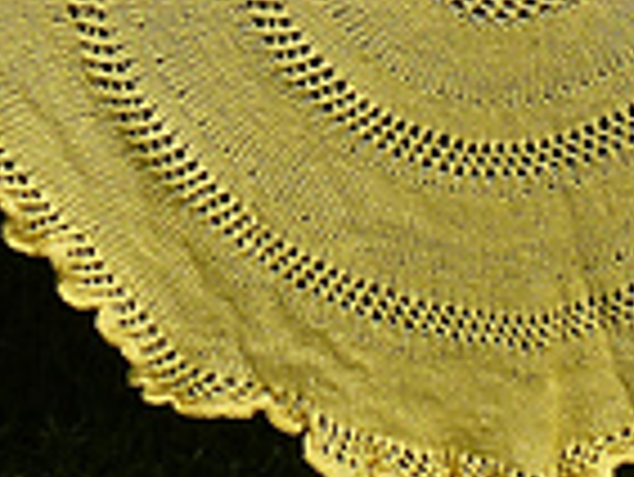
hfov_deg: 7.7
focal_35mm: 258
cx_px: 517
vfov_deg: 5.7
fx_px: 4729
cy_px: -261
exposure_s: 1/1300
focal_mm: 10.1
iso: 100
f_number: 4.4
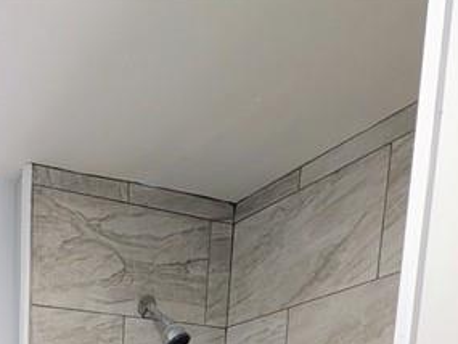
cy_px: 608
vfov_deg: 22.0
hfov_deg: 39.0
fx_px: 569
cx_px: 4
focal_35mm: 43
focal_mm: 2.02
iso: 161
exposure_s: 1/34.1
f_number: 1.7
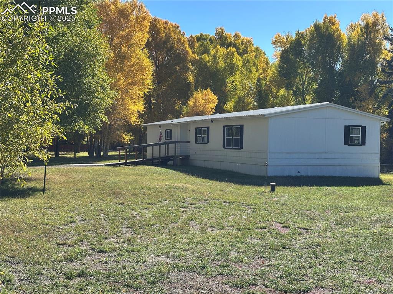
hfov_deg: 39.7
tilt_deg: -2.3
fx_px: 545
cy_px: 147
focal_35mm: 48
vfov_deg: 30.2
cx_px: 196
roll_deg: +0.4
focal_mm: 6.86
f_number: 1.78
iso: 64
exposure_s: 1/2410
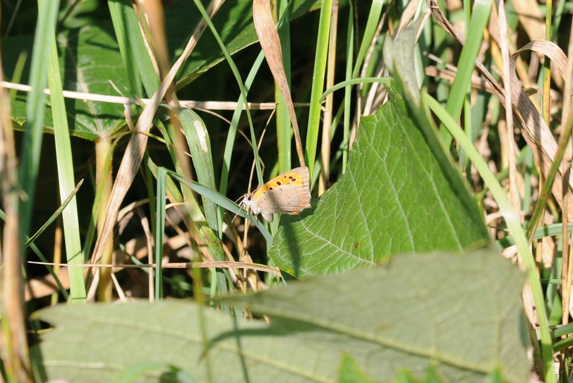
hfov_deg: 11.1
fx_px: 2957
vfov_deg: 7.4
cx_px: 297
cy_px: 169
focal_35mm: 186
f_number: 9
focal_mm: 105
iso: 320
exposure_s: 1/500
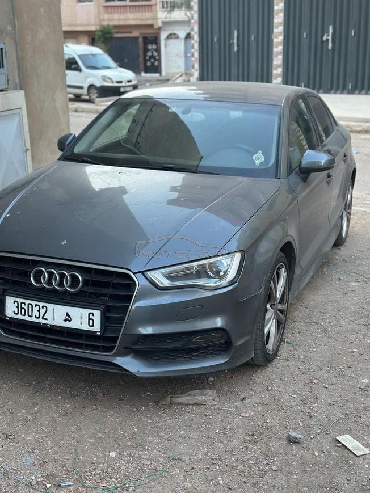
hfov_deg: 30.3
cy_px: 246
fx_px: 684
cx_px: 185
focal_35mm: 48
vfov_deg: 39.7
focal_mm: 6.86
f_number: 1.78
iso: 125
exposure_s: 1/96
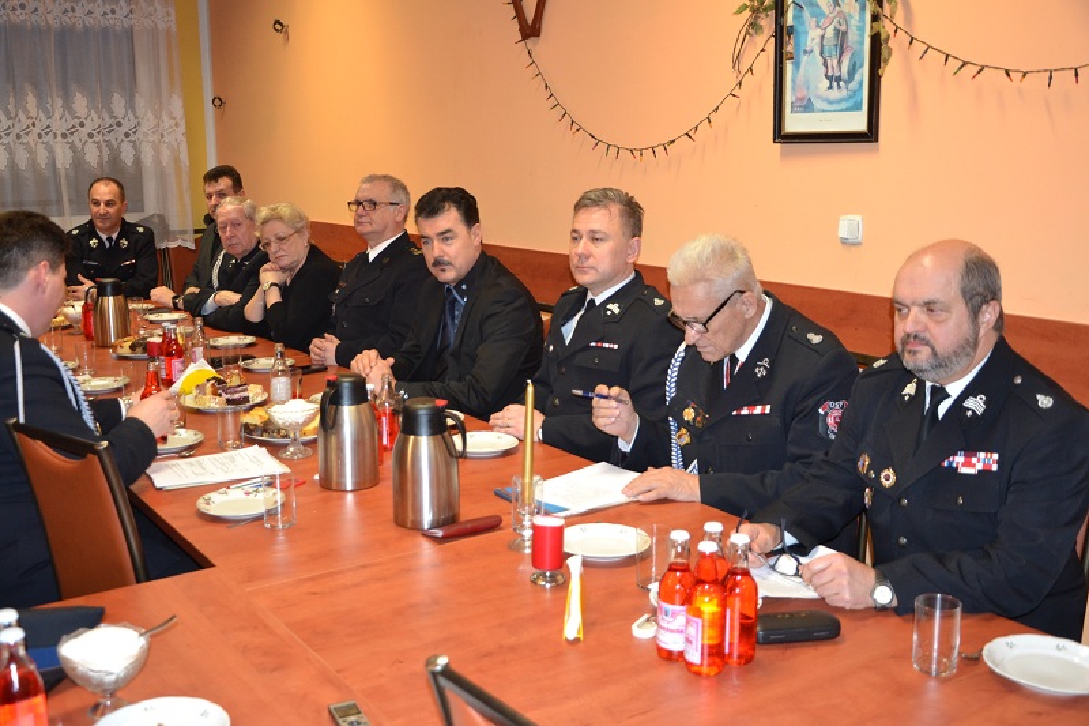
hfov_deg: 51.3
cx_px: 544
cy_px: 363
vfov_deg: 35.5
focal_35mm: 38
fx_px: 1134
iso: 1250
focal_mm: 25
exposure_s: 1/60
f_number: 4
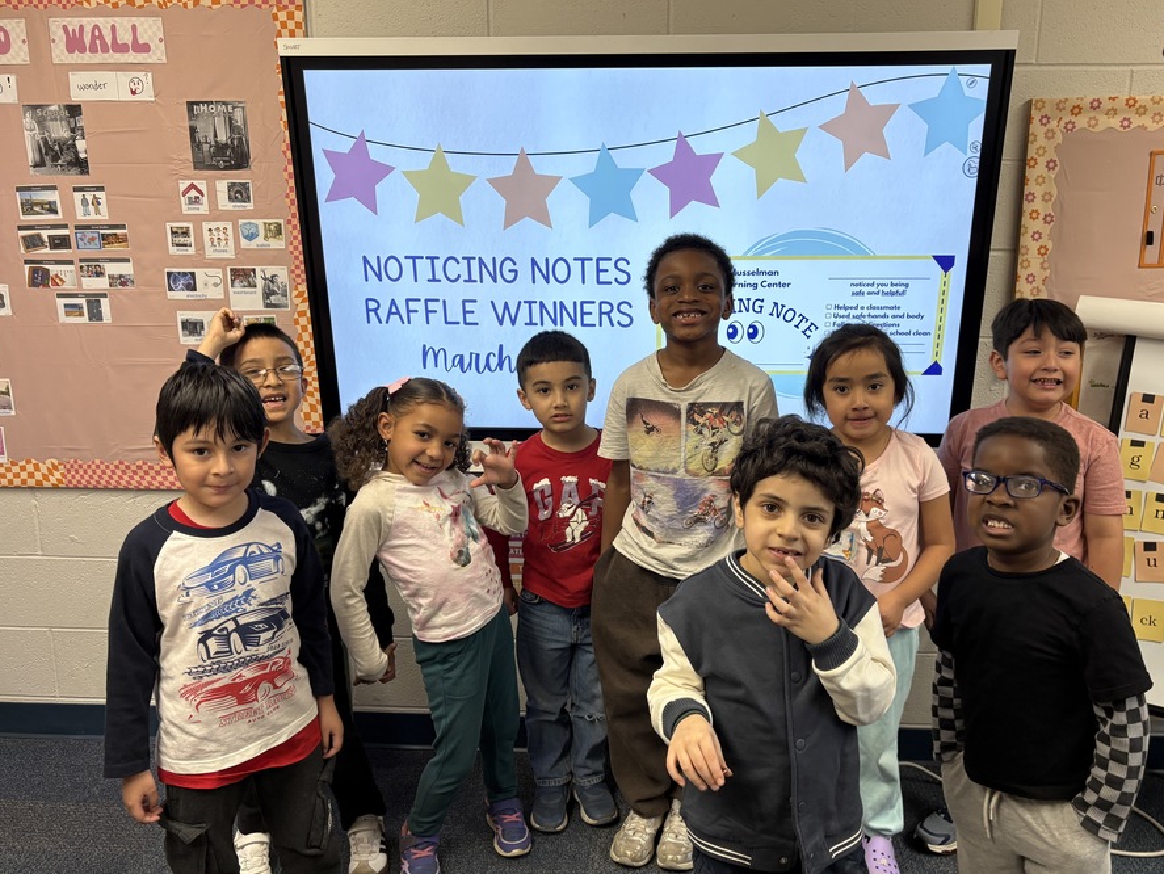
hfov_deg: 59.9
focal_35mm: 30
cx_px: 610
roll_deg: +0.9
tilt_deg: -12.3
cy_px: 432
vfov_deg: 46.8
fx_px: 1009
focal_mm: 5.96
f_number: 1.6
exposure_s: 1/120
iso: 125
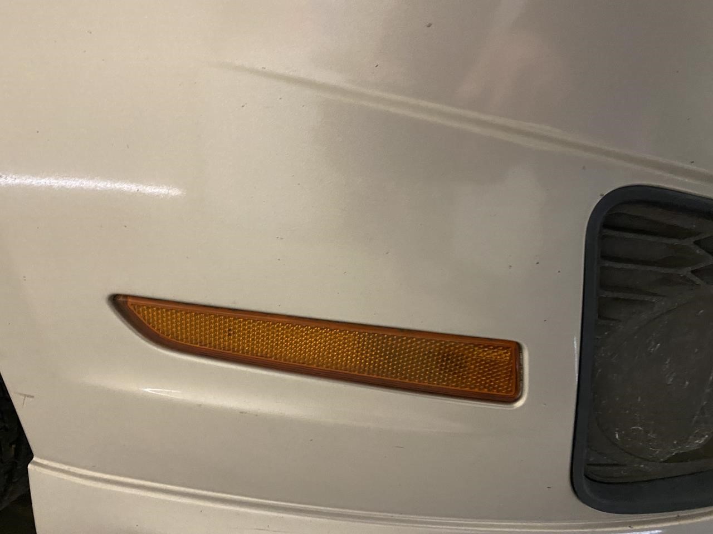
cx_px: 356
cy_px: 267
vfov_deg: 53.1
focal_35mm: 26
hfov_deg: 67.3
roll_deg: -8.2
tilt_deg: -23.6
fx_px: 536
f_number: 1.8
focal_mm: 4.25
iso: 500
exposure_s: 1/30
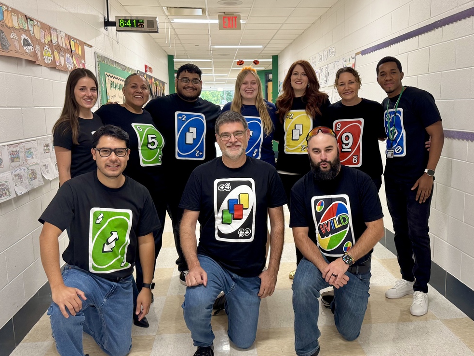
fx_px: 342
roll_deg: +0.4
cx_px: 233
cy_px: 177
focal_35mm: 25
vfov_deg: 54.9
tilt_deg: -7.9
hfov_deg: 69.4
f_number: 1.78
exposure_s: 1/63
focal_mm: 6.76
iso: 200
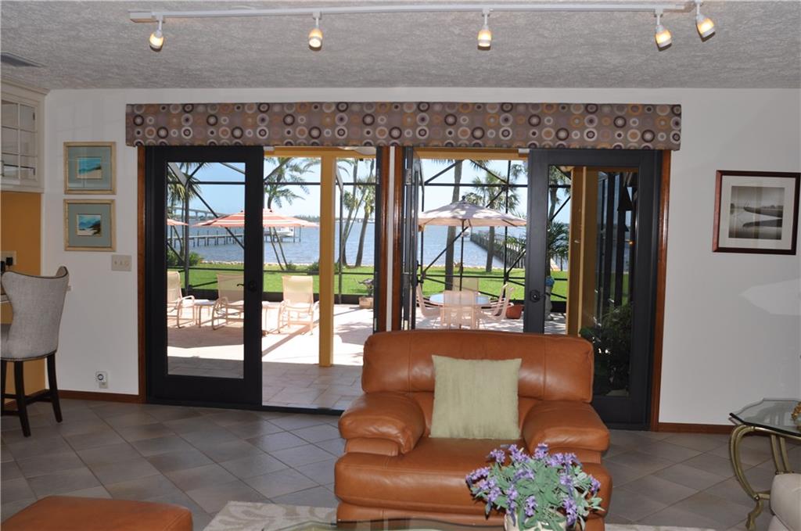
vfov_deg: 43.5
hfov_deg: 62.0
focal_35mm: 30
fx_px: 666
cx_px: 400
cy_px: 266
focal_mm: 20
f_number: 7.1
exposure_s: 1/200
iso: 200
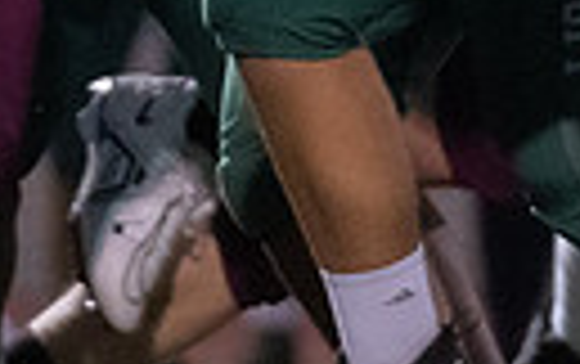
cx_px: 405
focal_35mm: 1887
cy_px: -172
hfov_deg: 1.1
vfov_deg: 0.7
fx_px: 29867
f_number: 2.8
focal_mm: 200
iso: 5000
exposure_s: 1/1000
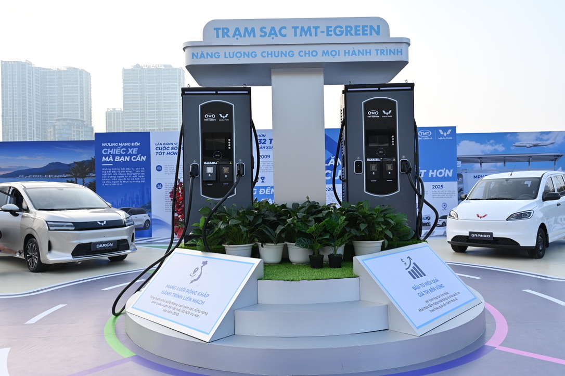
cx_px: 282
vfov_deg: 47.9
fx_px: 424
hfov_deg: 67.4
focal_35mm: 27
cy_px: 188
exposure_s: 1/400
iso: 200
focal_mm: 27
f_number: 5
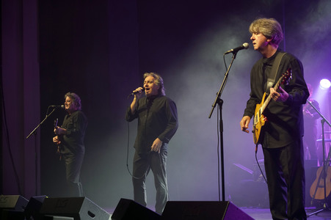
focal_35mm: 79
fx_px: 726
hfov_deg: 25.7
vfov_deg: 17.2
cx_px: 166
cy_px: 110
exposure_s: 1/160
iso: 1600
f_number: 5
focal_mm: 79
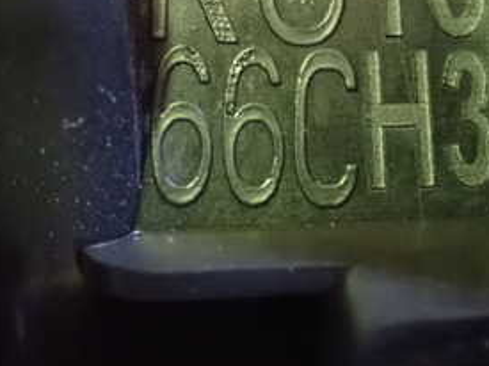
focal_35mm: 83
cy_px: 48
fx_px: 1172
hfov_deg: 23.4
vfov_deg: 17.5
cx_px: 350
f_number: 2.7
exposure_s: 1/25
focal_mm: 6.83
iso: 1600
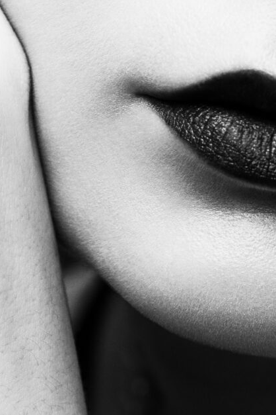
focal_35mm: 429
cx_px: 223
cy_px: 229
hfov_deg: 3.2
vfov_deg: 4.8
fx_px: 4933
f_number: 9
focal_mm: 105
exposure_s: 1/200
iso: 200
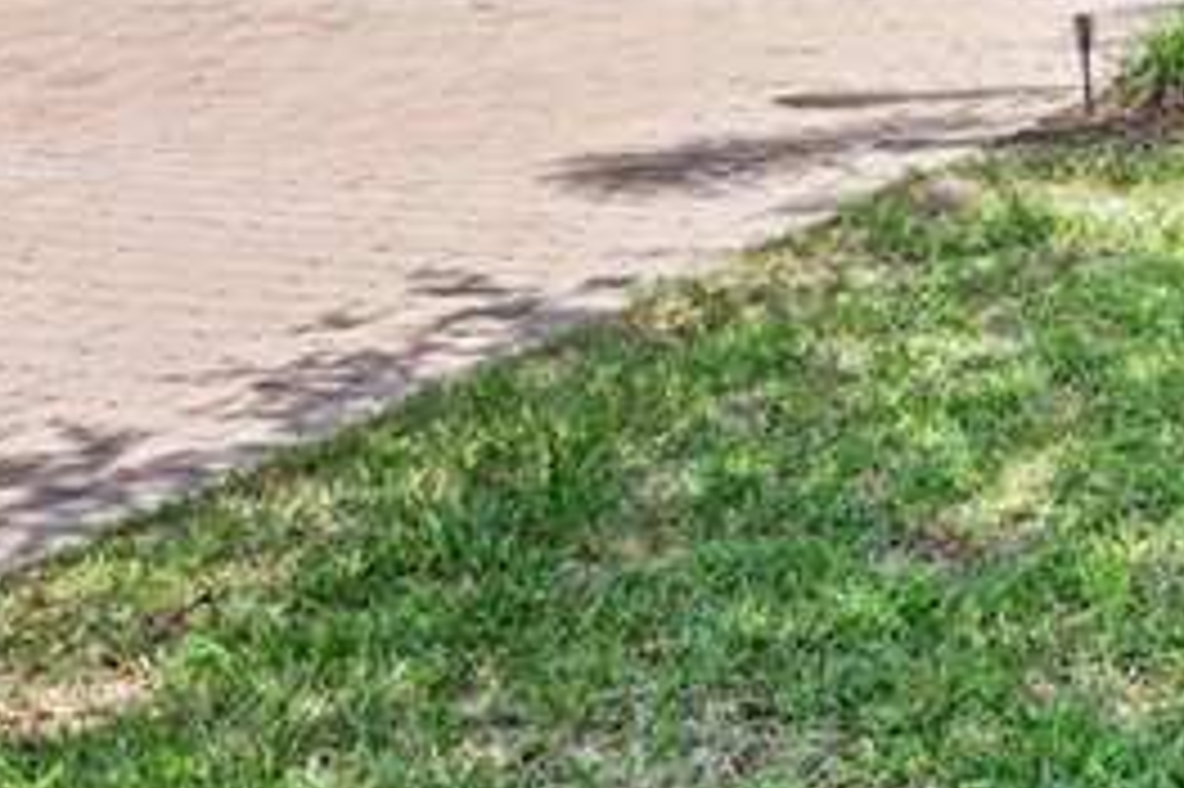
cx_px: 1342
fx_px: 2202
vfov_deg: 18.9
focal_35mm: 67
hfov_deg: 27.3
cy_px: -207
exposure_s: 1/100
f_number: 10
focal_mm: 22
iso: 320
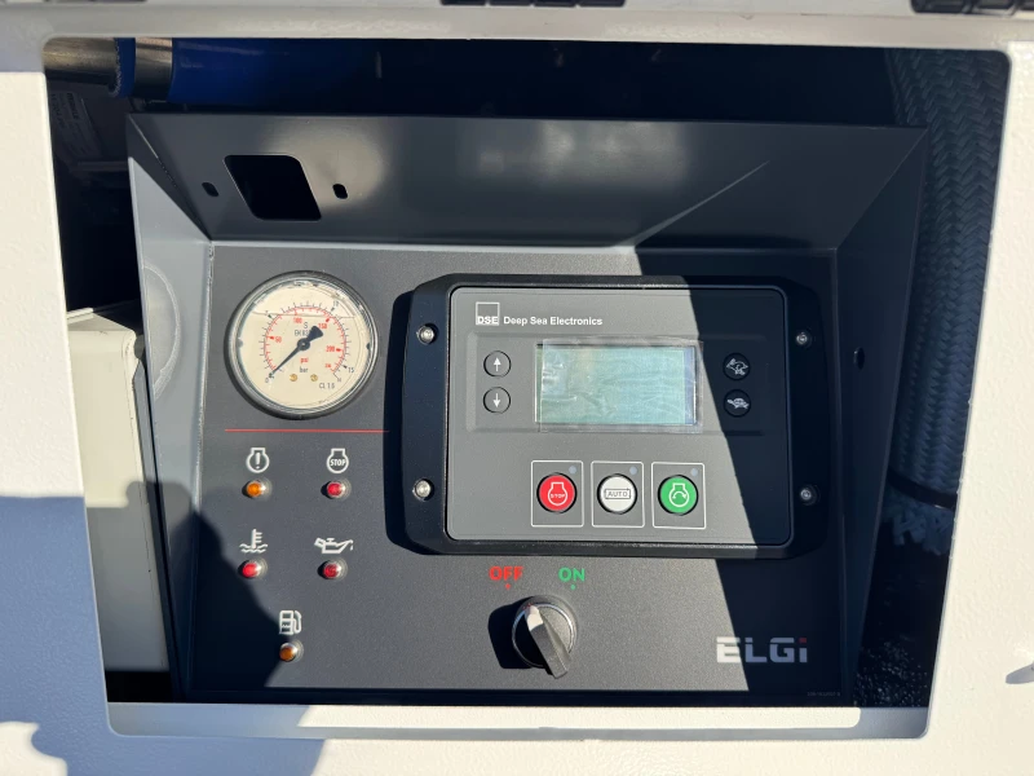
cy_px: 388
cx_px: 517
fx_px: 717
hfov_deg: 71.6
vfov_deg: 56.8
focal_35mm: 24
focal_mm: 6.76
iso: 80
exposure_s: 1/1560
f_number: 1.78
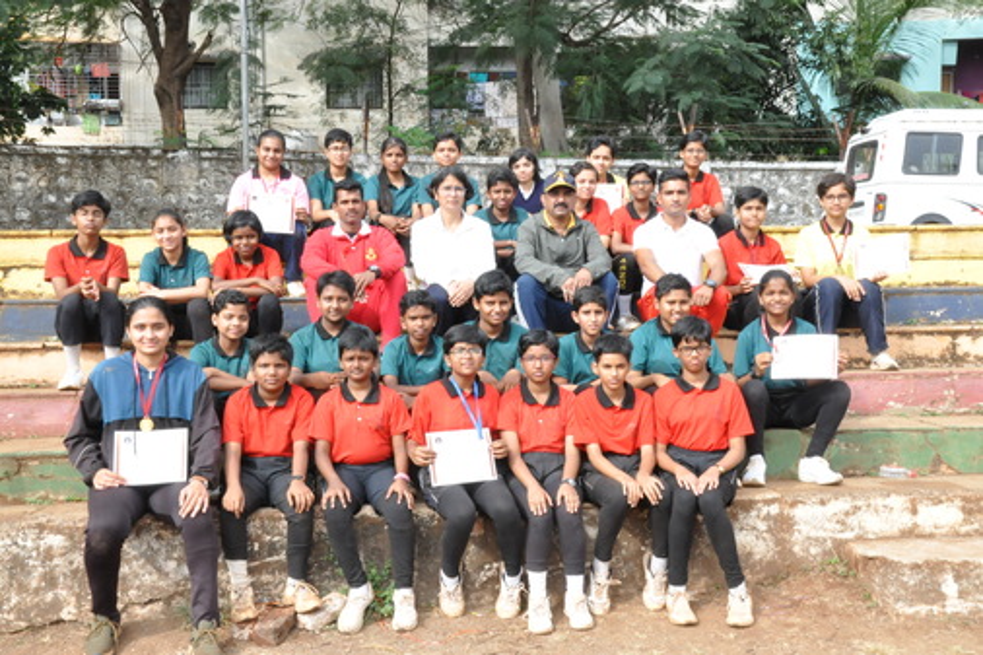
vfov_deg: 31.9
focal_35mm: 42
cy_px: 328
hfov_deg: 46.4
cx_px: 492
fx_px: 1146
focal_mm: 28
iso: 1600
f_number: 25
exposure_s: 1/125
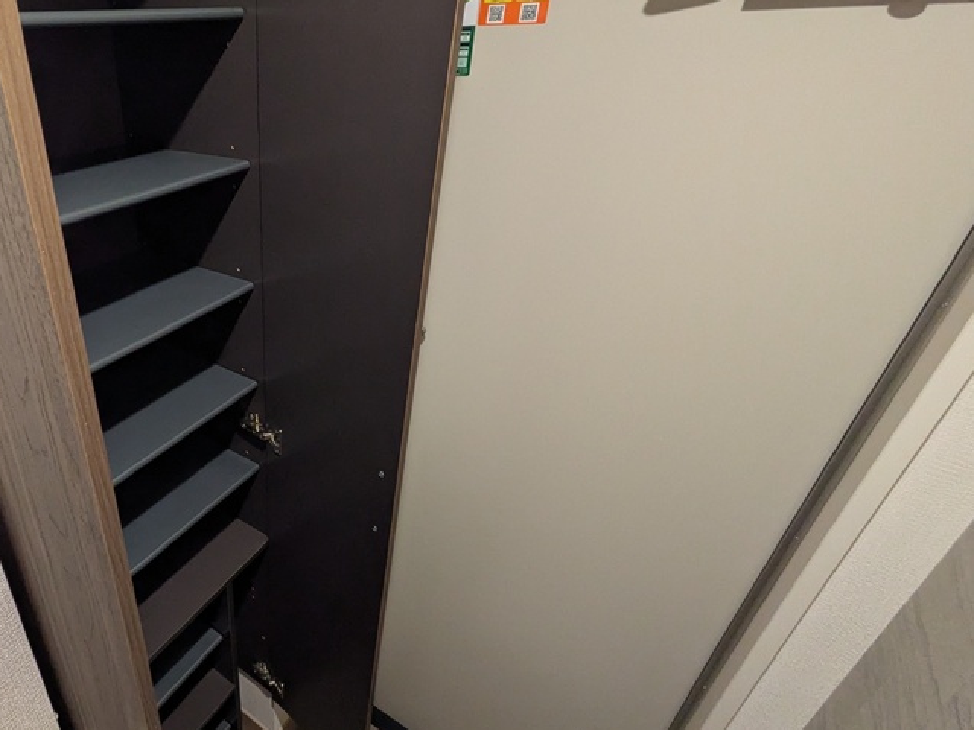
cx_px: 245
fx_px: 591
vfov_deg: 63.4
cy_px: 350
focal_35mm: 21
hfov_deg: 73.5
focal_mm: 1.83
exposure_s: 1/40
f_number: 2.2
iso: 275
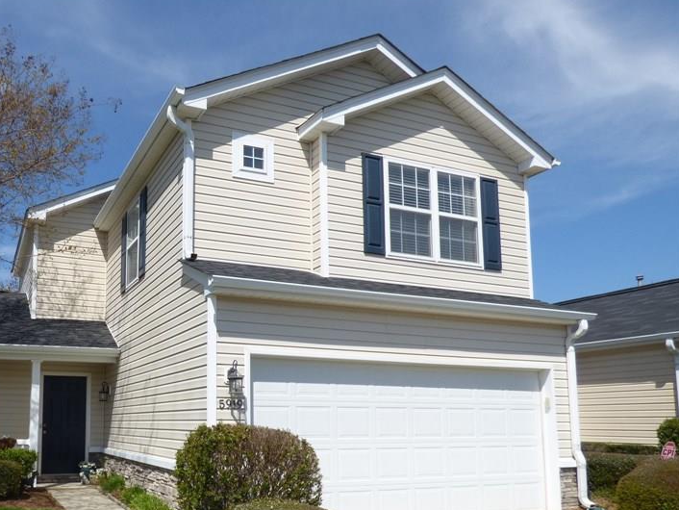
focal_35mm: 29
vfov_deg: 47.1
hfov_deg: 59.2
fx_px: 569
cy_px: 360
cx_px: 191
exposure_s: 1/2000
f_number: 3.2
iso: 100
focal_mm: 3.58
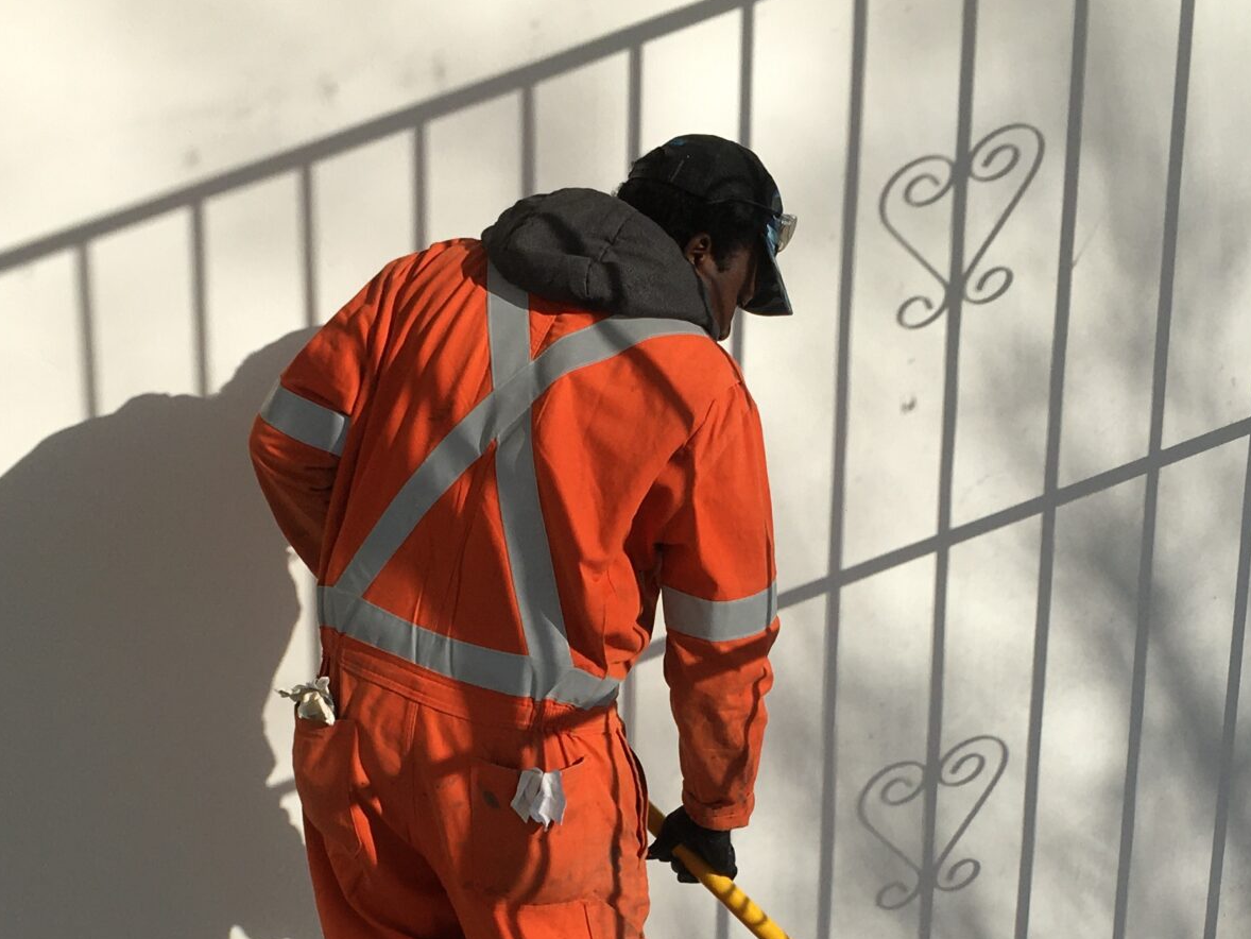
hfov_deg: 30.7
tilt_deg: -15.3
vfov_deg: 22.6
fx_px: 2277
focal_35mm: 63
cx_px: 601
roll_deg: +0.5
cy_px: 893
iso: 25
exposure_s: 1/2024
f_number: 2.2
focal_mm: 4.15
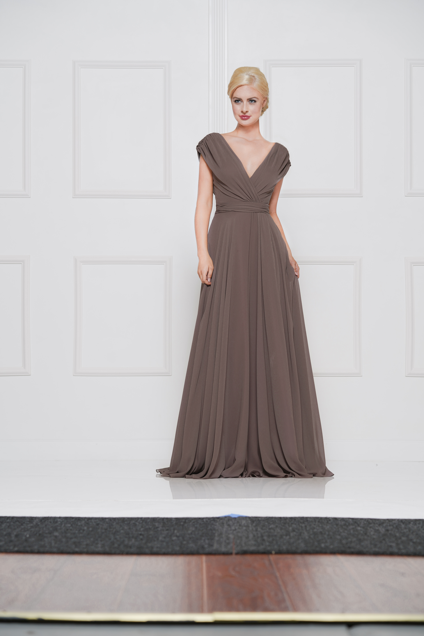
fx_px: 1501
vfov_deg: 23.9
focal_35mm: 85
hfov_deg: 16.1
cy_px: 318
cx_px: 212
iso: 100
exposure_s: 1/100
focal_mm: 85
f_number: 4.5
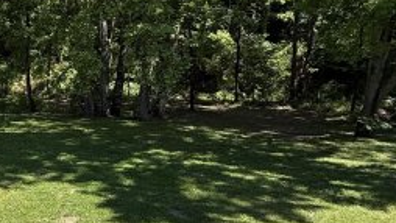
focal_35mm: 40
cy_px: 92
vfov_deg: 29.7
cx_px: 12
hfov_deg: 44.0
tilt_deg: -5.0
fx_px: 420
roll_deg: +0.0
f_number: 2.2
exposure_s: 1/403
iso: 50
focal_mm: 2.22
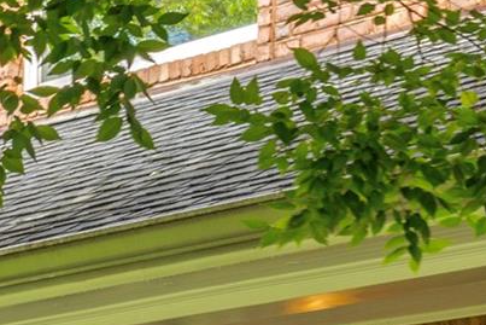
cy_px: 723
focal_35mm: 183
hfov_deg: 11.2
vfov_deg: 7.1
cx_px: 115
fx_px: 2471
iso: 100
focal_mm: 24
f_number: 11
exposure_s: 1/3
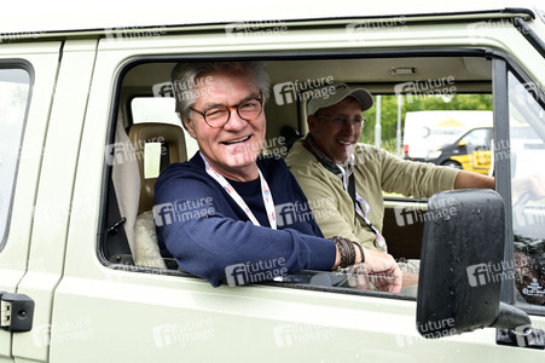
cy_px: 182
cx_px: 272
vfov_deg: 35.0
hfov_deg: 50.7
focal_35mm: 38
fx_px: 575
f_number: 5.6
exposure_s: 1/250
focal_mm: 38
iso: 1400
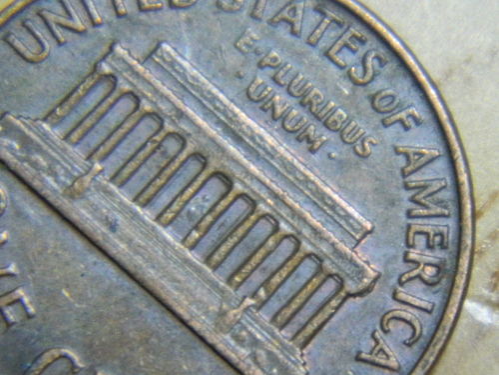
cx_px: 250
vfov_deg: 8.4
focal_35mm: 177
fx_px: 2552
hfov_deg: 11.2
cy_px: 188
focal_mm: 31.8
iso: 400
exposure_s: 1/50
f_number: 5.1
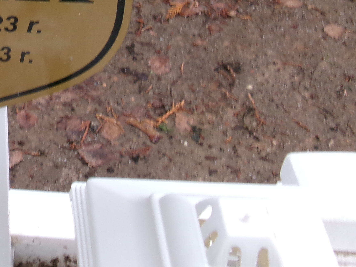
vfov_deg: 18.7
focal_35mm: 74
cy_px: -68
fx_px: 761
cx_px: -83
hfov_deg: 23.7
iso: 171
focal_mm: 5.1
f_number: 3.9
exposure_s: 1/34
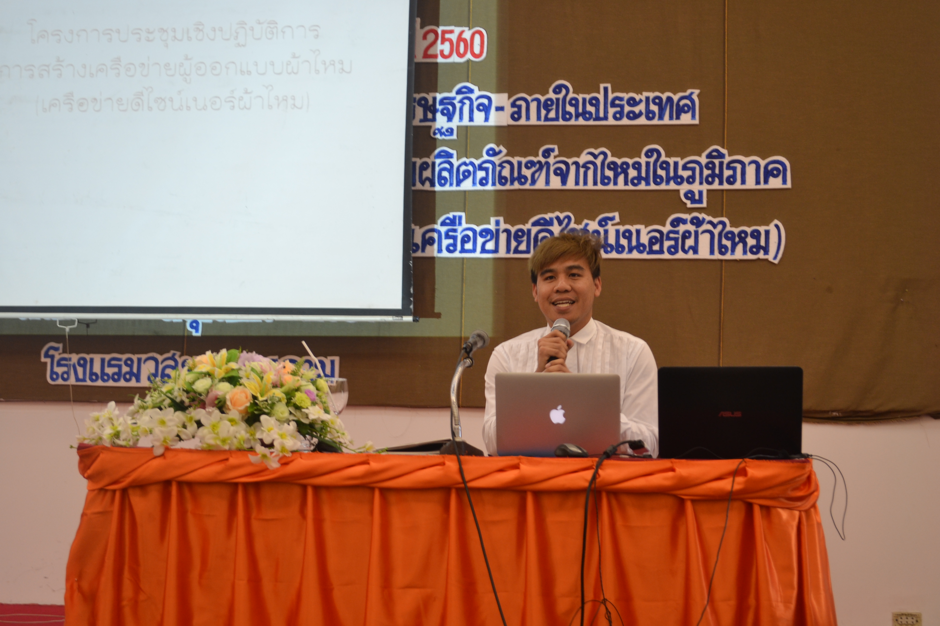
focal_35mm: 60
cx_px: 470
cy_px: 313
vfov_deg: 22.6
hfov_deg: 33.4
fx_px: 1567
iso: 400
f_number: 5.3
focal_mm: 40
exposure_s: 1/20
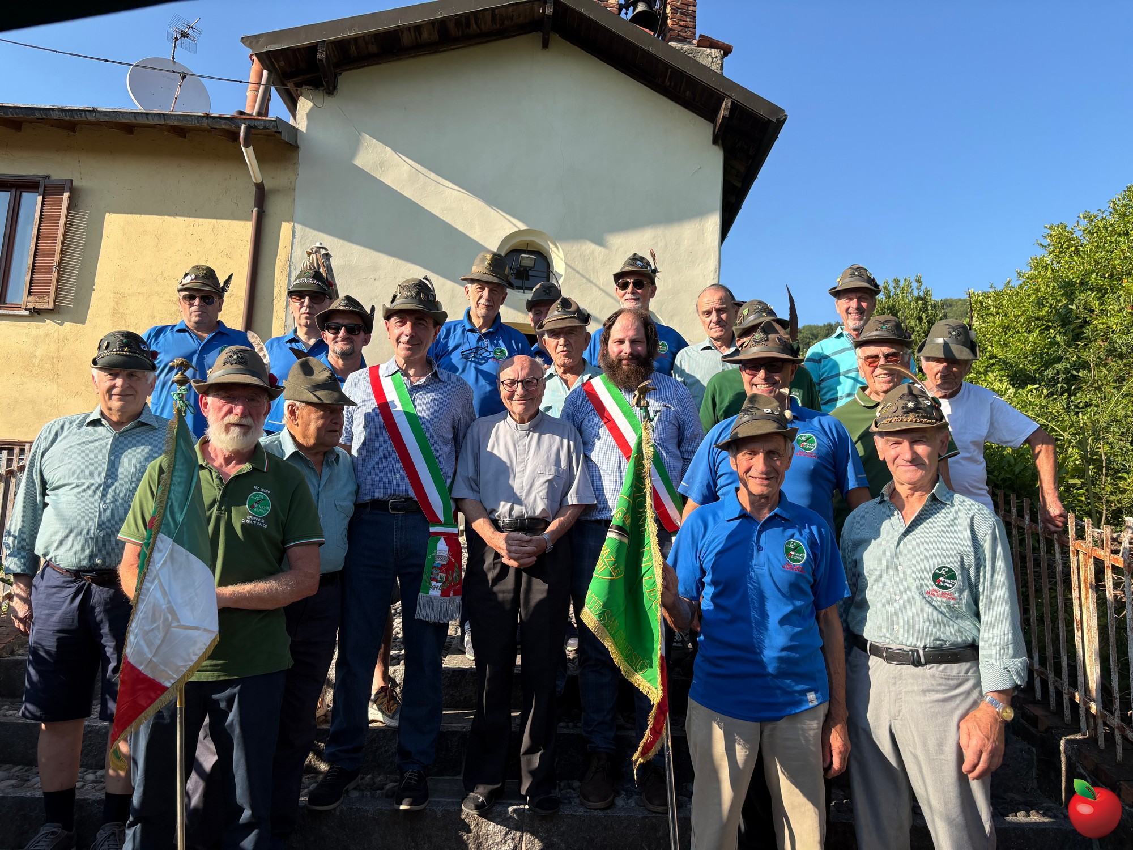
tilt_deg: +9.4
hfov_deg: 67.3
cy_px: 425
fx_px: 851
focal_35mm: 26
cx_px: 566
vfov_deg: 53.1
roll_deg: -1.8
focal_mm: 5.96
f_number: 1.6
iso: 50
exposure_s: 1/1799
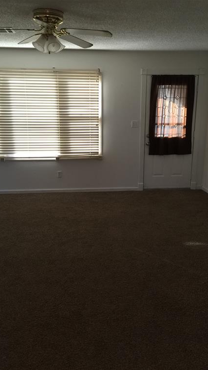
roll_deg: +0.0
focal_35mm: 32
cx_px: 102
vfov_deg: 61.0
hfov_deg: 36.7
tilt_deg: -12.0
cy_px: 187
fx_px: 313
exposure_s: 1/30
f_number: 2.2
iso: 50
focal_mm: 4.15
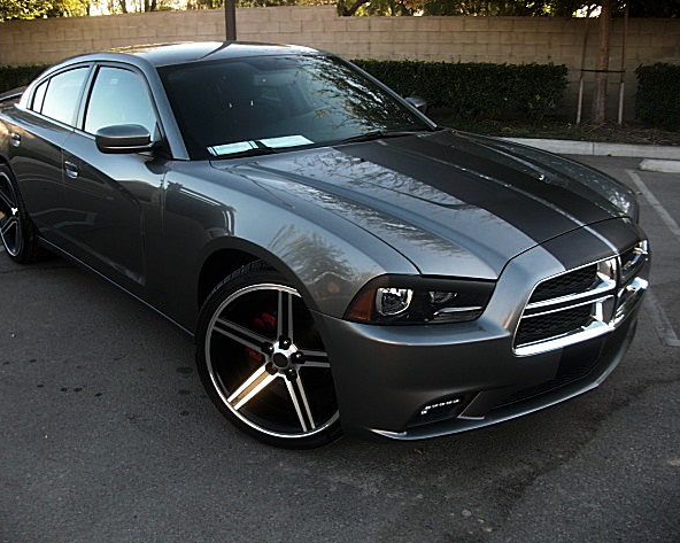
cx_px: 332
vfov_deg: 39.1
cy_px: 274
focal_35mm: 38
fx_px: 764
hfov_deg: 48.0
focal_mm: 6.3
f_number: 2.8
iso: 50
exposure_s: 1/60
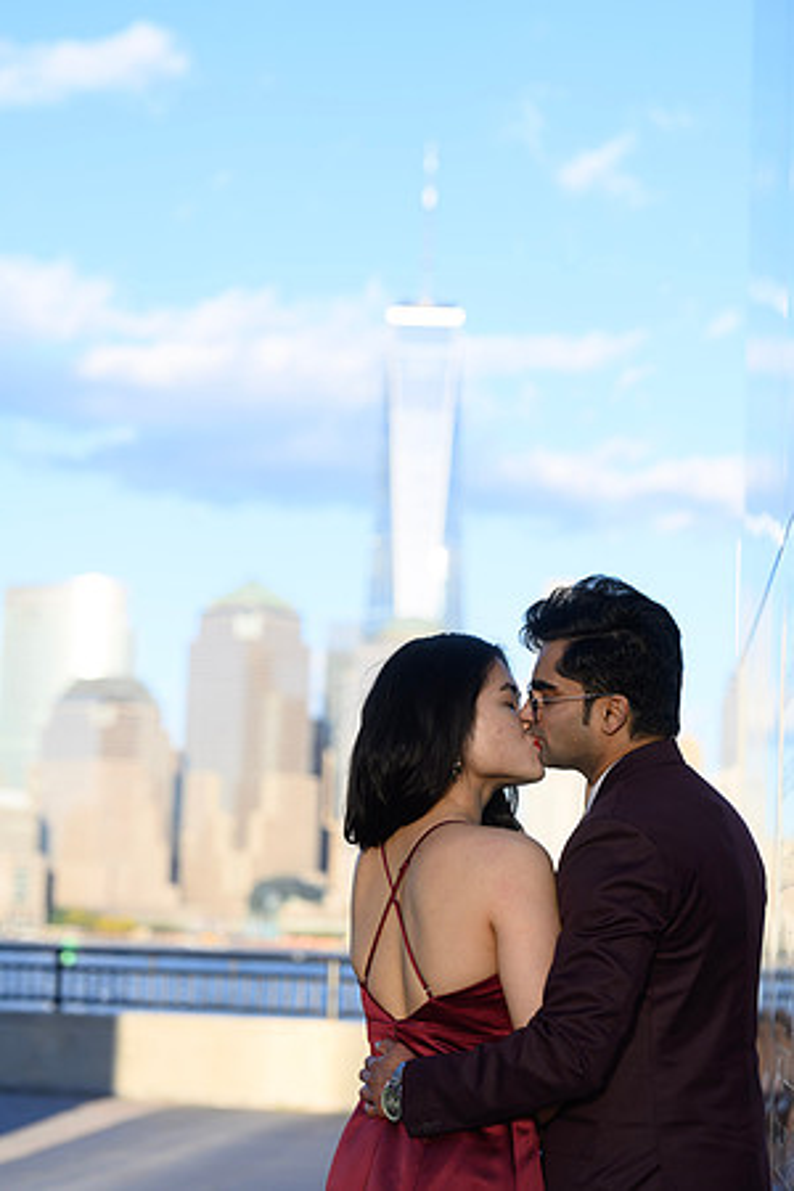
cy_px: 596
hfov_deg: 16.1
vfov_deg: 23.9
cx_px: 397
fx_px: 2812
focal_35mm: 85
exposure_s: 1/500
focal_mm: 85
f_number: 4
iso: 160
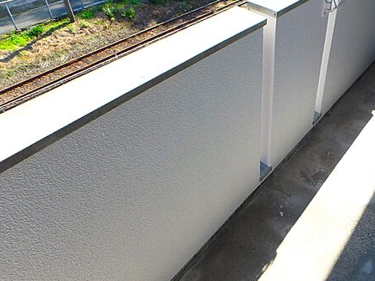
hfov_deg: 57.9
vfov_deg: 46.7
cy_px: 156
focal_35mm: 30
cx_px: 265
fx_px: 325
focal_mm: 3.7
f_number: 3.5
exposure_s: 1/250
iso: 125
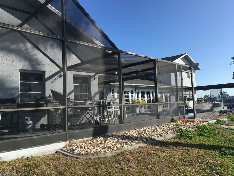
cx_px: 117
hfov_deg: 61.7
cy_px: 88
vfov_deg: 48.2
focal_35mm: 29
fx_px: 196
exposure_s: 1/1637
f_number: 2.2
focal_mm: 4.15
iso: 25
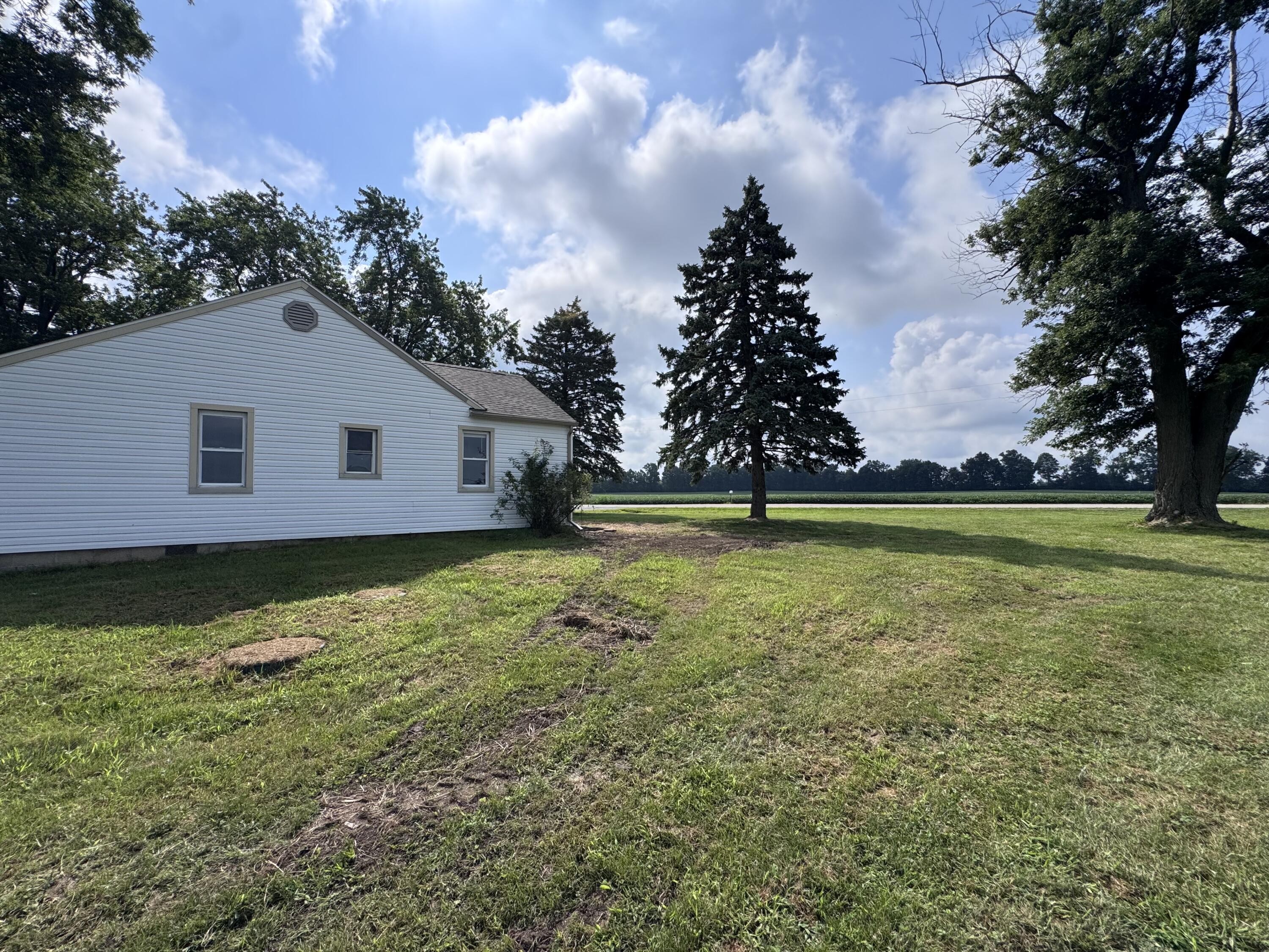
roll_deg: -0.3
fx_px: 513
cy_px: 476
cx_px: 634
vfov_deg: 85.7
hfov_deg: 102.1
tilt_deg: +2.2
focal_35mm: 14
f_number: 2.2
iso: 40
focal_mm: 2.22
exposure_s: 1/2674
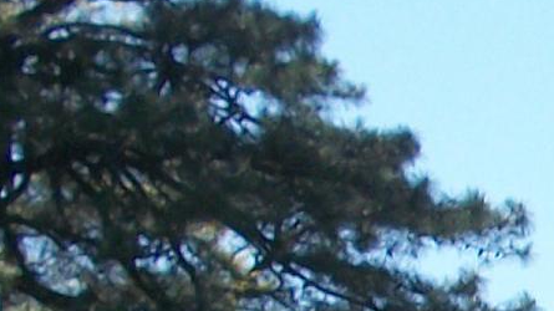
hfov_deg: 7.8
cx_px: 1346
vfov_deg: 4.6
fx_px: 3774
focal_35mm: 257
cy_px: 865
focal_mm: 6.3
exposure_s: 1/160
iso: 80
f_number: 8.8
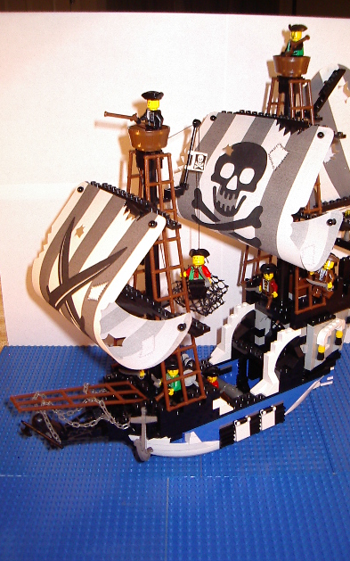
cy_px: 279
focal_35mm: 41
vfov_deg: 48.2
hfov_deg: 31.2
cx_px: 198
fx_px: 626
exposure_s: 1/60
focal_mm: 5.8
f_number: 2.6
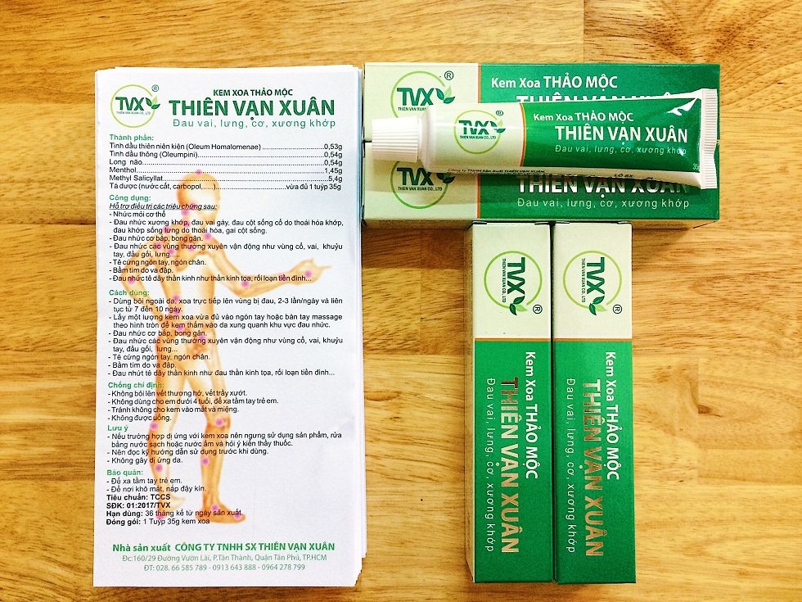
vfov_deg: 48.2
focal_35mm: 29
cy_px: 301
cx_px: 401
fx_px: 672
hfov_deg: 61.7
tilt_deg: -86.5
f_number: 2.2
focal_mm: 4.15
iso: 250
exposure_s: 1/33
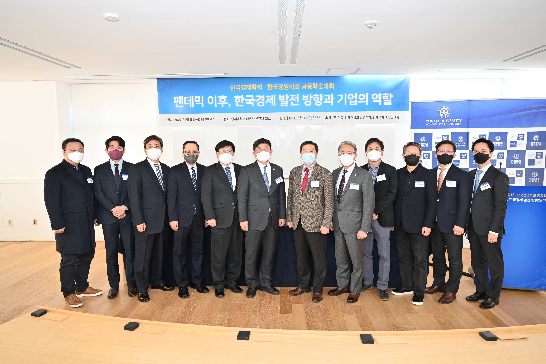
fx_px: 364
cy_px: 182
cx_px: 273
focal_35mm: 24
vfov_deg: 53.1
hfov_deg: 73.7
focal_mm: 24
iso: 640
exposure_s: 1/100
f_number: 4
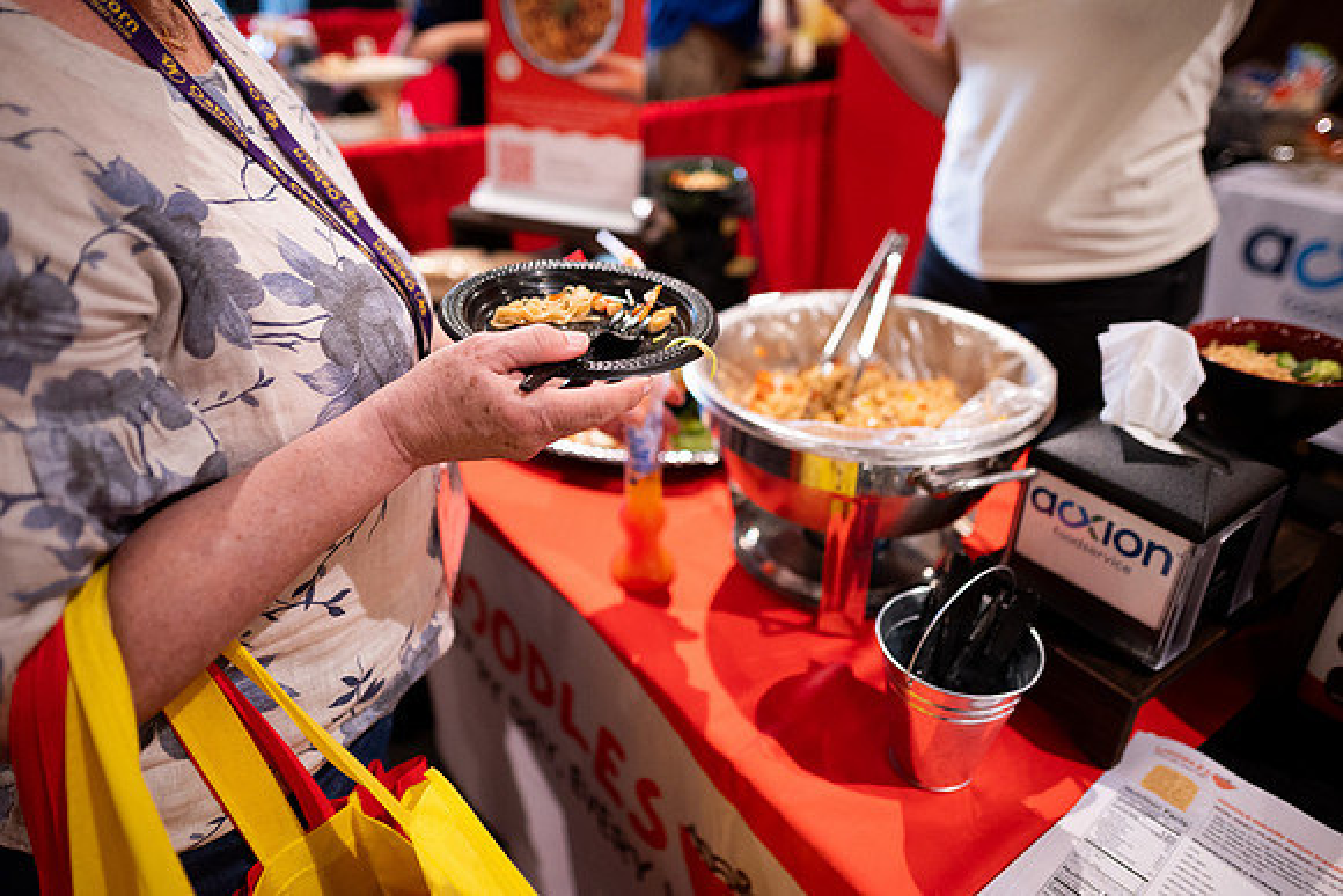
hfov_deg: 73.7
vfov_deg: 53.2
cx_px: 672
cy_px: 448
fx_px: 896
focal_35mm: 24
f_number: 1.8
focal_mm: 24
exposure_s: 1/200
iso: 1250
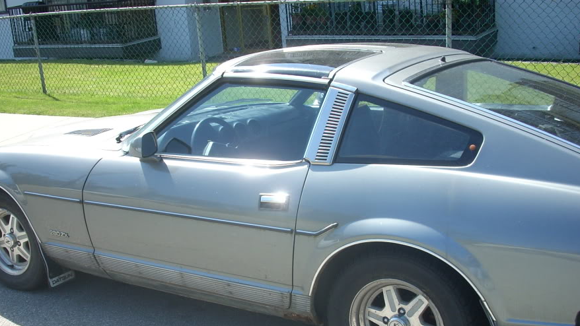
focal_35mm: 47
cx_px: 260
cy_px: 200
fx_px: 723
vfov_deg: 25.4
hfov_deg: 43.7
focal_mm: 6.2
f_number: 2.8
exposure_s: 1/354
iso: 64
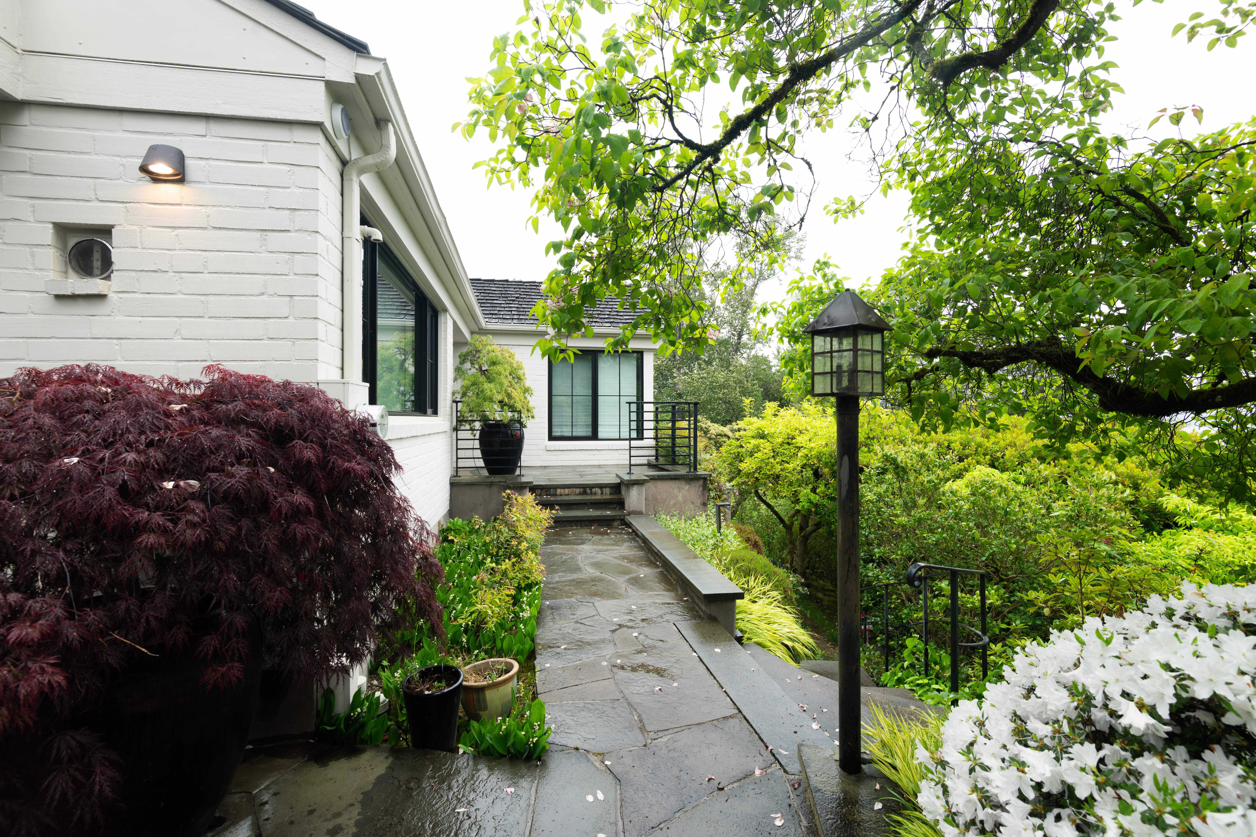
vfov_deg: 73.7
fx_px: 558
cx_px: 628
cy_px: 418
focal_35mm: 16
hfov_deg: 96.7
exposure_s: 1/160
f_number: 8
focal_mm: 16
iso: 320
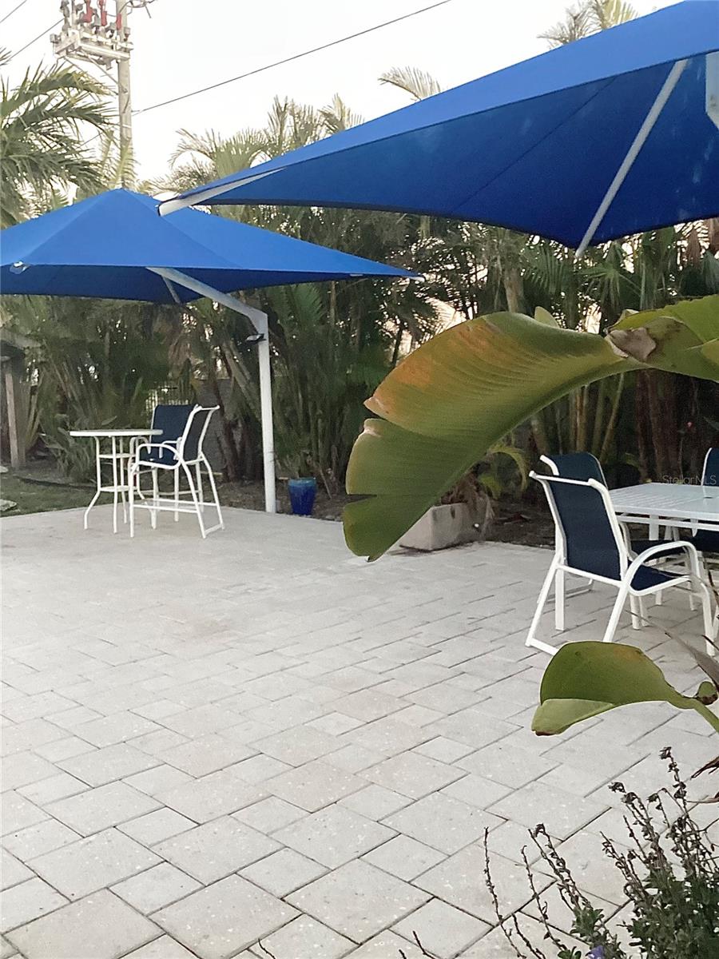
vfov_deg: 58.4
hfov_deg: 45.4
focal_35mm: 31
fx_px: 859
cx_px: 360
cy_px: 480
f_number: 2.4
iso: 250
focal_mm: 3.3
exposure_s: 1/60
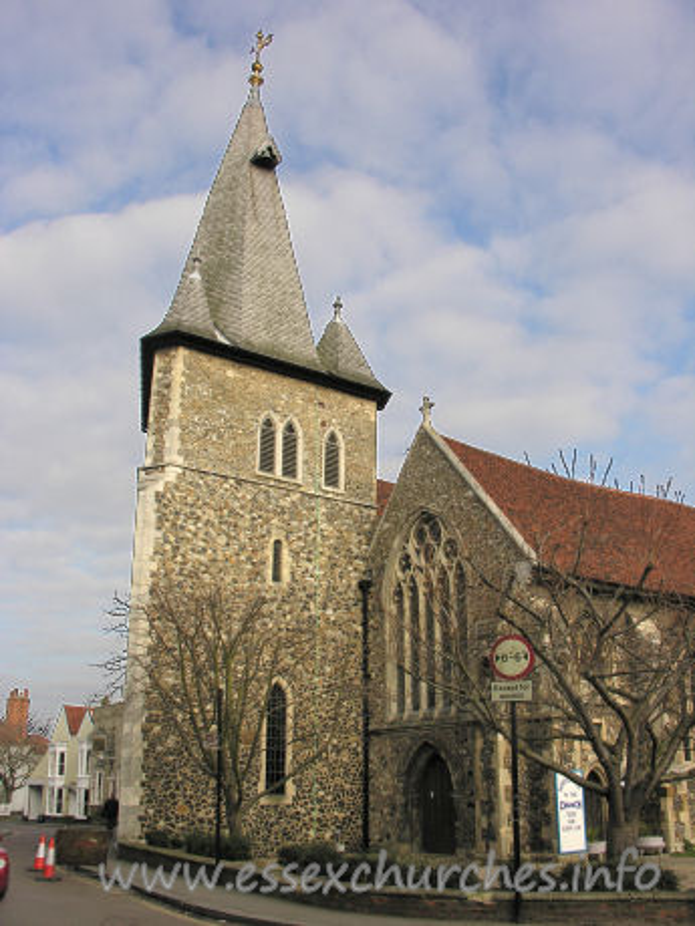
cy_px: 463
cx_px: 348
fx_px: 937
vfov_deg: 52.6
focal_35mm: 35
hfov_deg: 40.7
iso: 50
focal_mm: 8.9
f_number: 5.6
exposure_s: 1/153
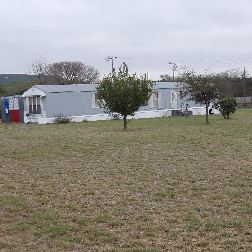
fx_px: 453
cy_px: 127
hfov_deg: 31.1
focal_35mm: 55
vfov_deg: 31.1
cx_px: 135
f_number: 3.8
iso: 100
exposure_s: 1/103
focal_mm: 8.2
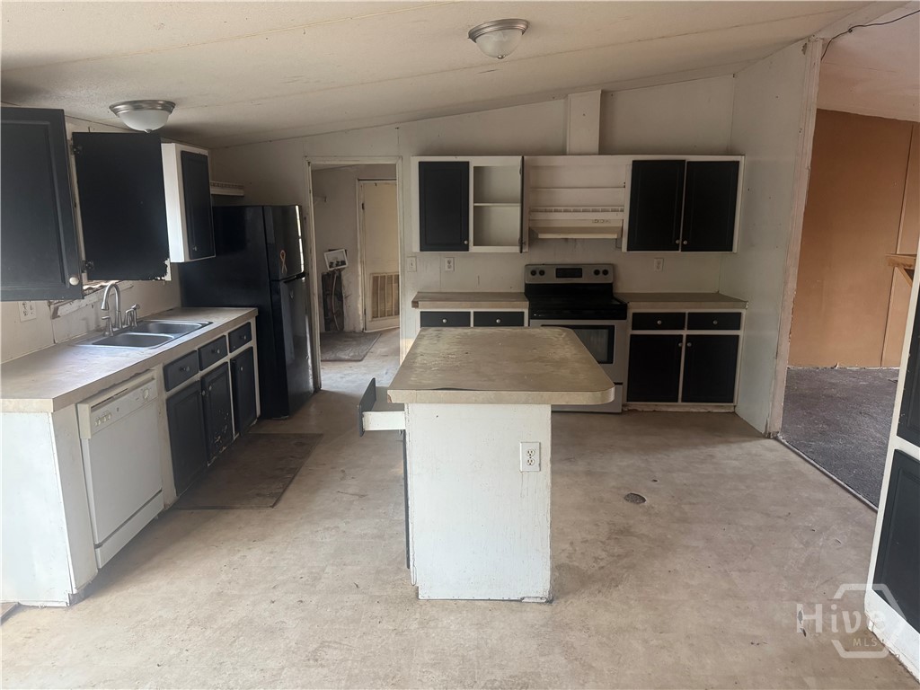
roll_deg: -0.8
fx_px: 638
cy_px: 345
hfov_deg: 71.6
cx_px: 460
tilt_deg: -12.6
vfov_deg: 56.8
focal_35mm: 24
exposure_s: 1/60
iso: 500
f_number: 1.78
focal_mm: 6.76
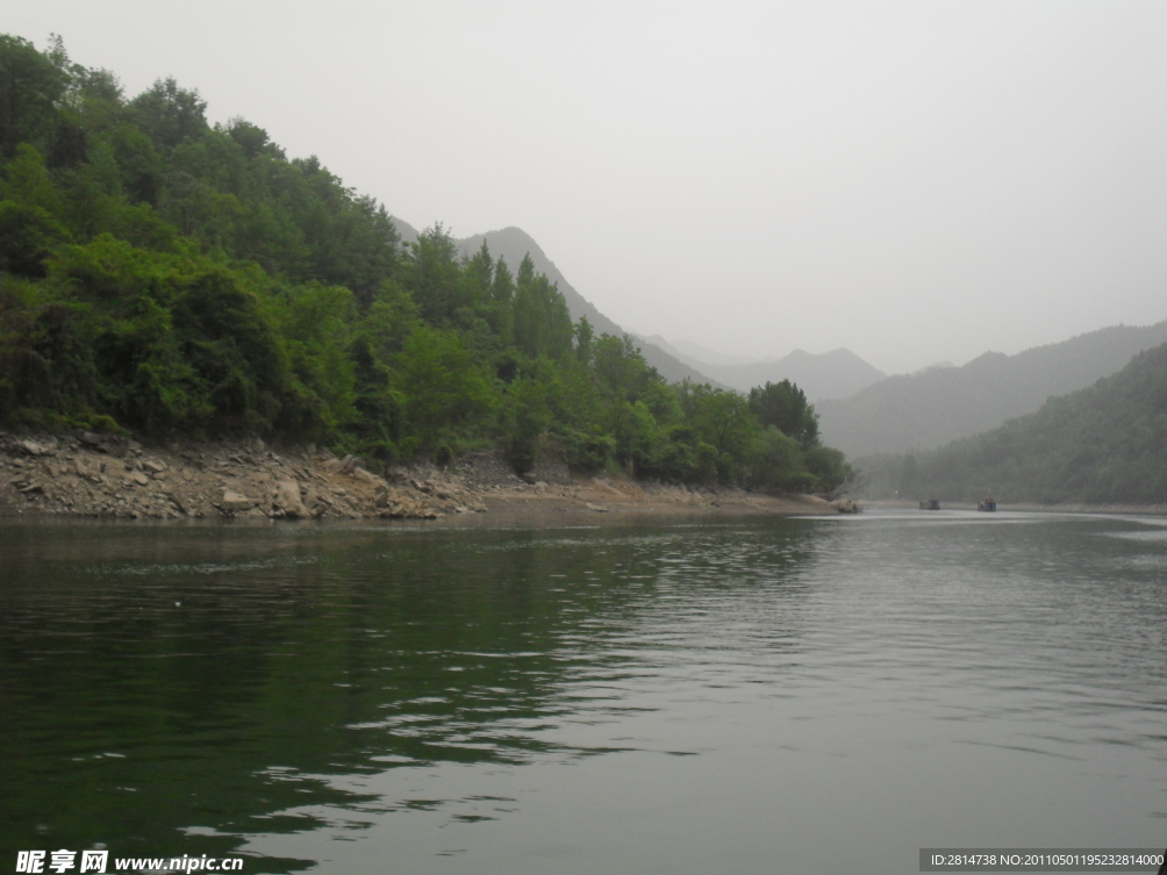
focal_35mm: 50
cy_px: 437
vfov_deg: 29.1
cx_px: 593
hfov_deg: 38.2
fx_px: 1686
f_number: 3.9
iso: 100
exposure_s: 1/500
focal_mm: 8.7
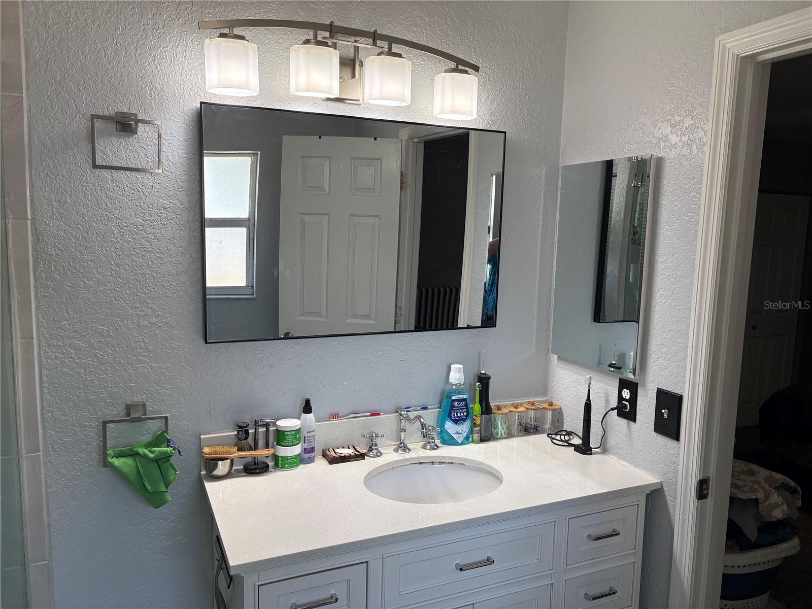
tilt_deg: -7.1
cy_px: 304
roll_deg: -1.6
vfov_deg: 53.1
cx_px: 406
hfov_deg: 67.3
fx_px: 610
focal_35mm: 26
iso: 100
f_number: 1.6
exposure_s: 1/225
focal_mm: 5.96
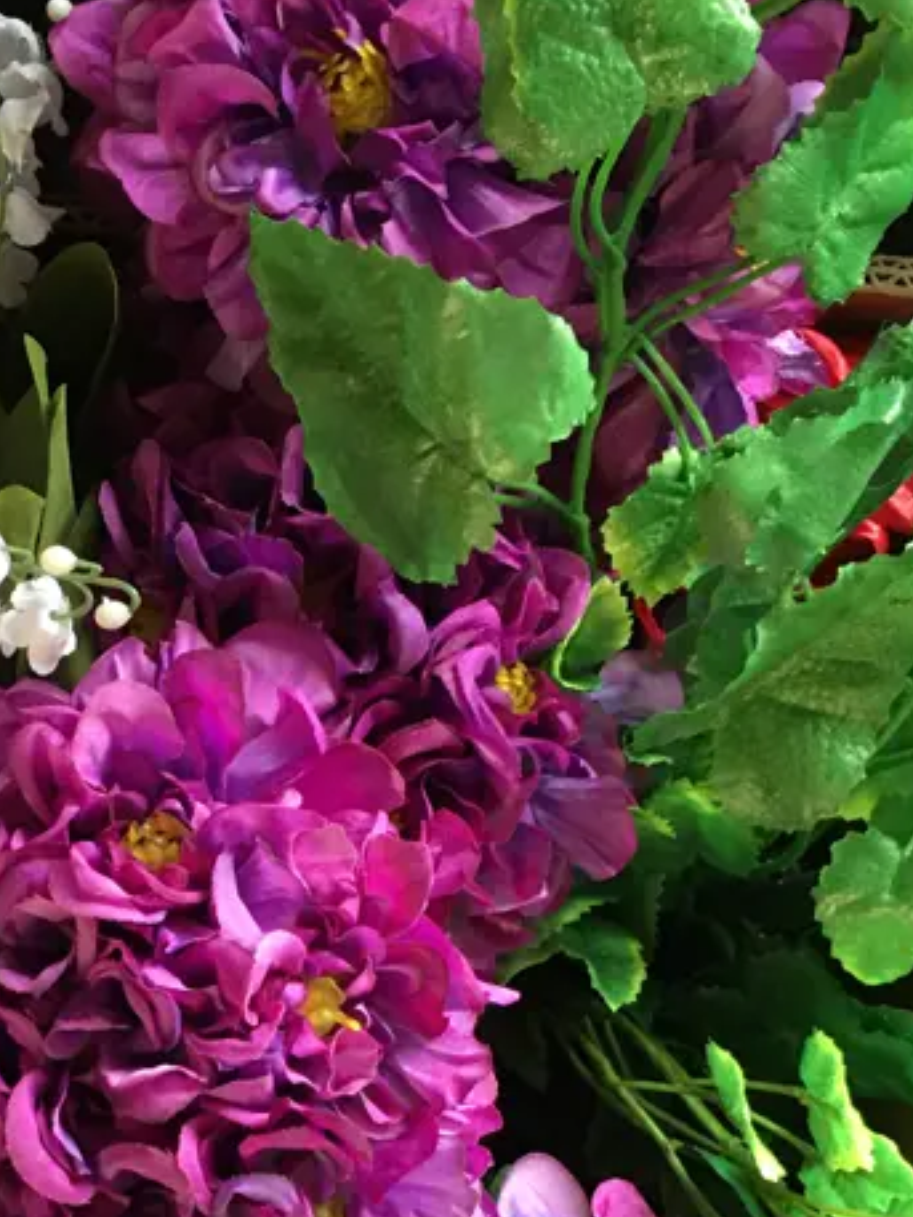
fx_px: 2285
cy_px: 1204
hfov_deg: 22.5
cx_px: 282
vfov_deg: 28.1
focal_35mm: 65
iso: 80
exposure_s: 1/17
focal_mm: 4.15
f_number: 2.2
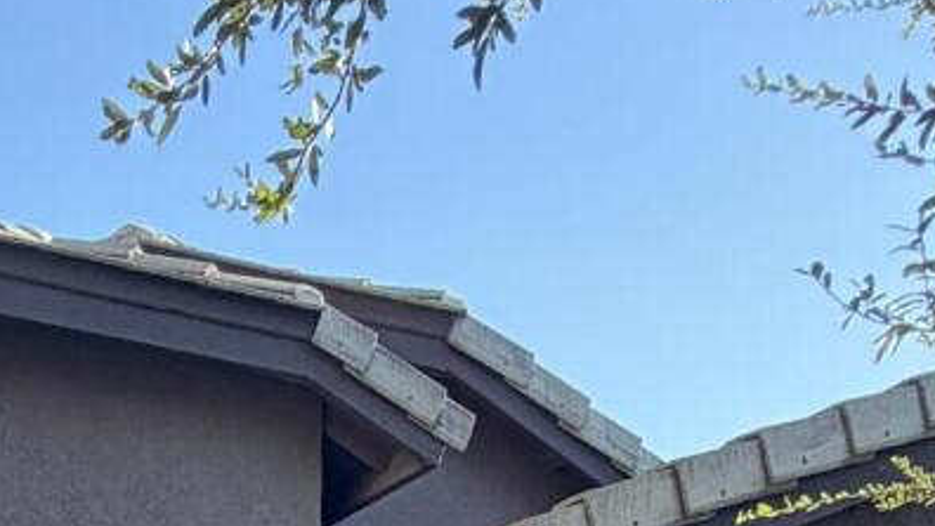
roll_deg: -0.5
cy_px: 1323
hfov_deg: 26.5
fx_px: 1910
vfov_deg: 12.1
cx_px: 85
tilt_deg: -3.5
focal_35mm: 77
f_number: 2.2
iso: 50
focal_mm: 2.22
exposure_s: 1/310
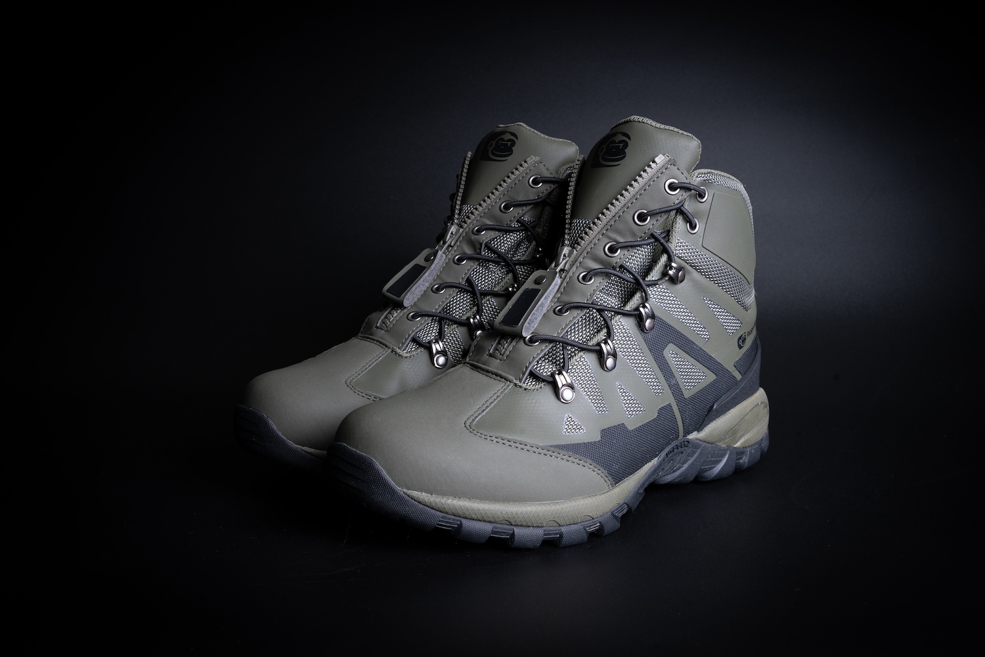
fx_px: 958
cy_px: 328
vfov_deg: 37.9
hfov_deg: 54.4
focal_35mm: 35
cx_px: 492
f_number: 11
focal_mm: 35
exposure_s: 1/8
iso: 250
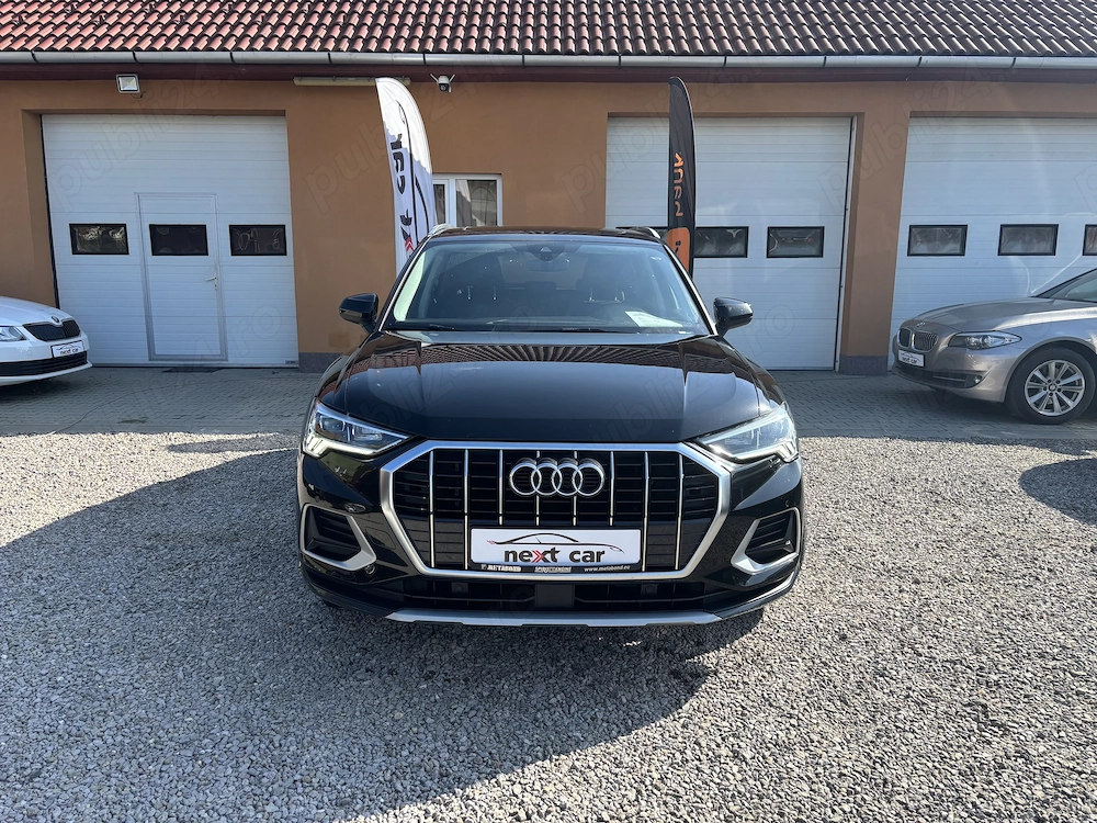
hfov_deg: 67.3
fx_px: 824
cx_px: 548
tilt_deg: -10.1
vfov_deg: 53.1
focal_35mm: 26
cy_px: 412
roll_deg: +0.1
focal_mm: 5.96
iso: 50
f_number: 1.6
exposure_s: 1/1115
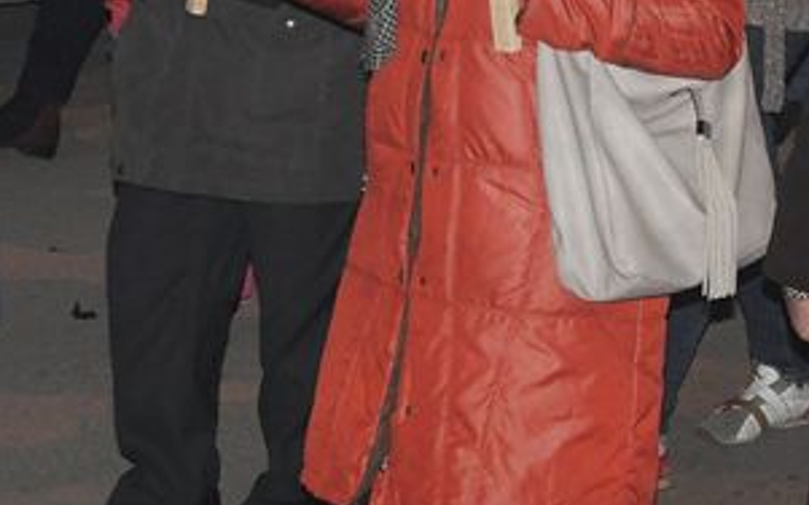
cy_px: -146
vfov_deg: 7.2
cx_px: 446
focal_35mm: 181
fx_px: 3990
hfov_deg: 11.6
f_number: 5
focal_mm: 42
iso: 2000
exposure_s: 1/60
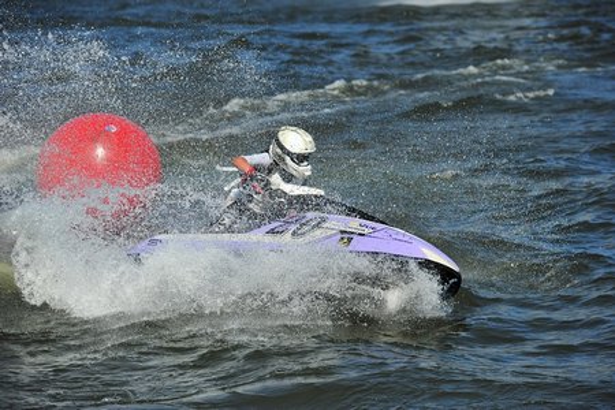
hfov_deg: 14.7
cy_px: 205
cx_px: 308
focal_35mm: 140
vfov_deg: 9.8
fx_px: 2391
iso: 200
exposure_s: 1/2000
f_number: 5.6
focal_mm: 140
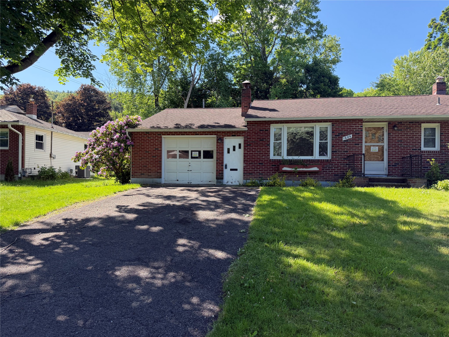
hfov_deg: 71.6
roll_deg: -0.8
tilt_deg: +1.0
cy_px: 168
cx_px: 224
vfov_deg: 56.8
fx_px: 311
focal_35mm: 24
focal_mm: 6.76
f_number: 1.78
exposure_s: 1/1091
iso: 100
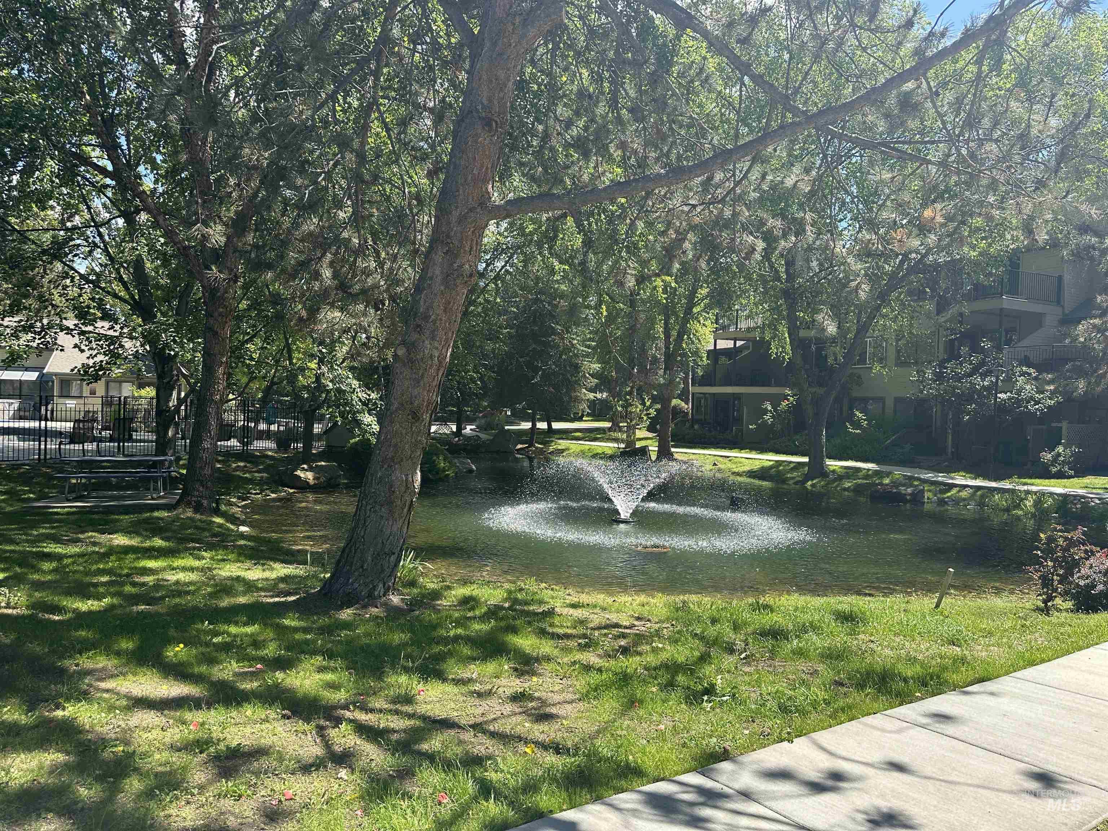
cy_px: 416
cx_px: 554
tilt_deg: -0.9
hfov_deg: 71.6
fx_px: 768
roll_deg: -1.7
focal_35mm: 24
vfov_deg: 56.8
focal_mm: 6.86
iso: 80
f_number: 1.78
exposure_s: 1/1289
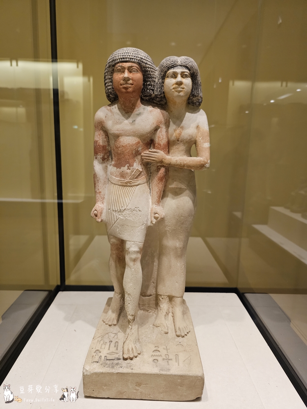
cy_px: 204
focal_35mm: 23
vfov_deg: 73.9
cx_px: 154
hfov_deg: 58.9
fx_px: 272
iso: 500
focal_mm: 6.3
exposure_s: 1/100
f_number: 1.7
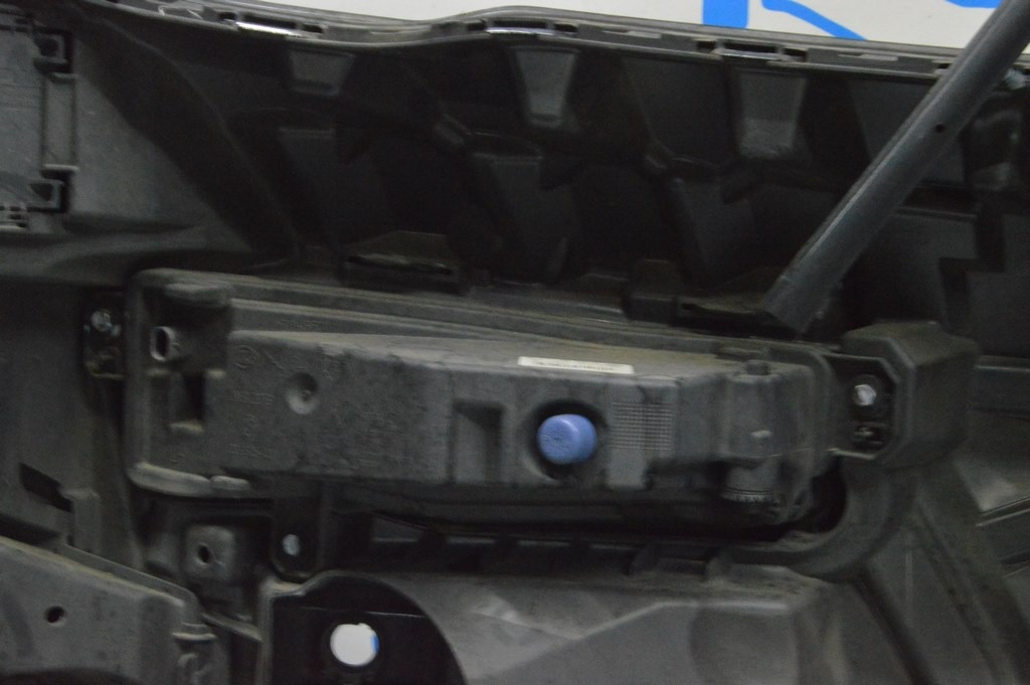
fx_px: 1930
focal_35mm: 68
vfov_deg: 20.1
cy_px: 342
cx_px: 515
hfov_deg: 29.9
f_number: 20
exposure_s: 1/13
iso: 6400
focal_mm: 45
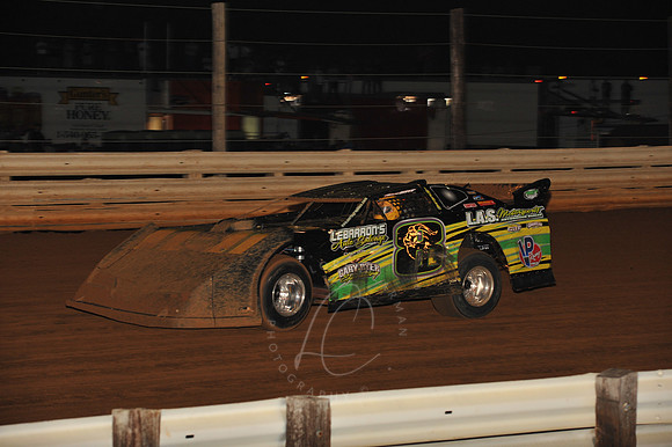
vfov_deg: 9.5
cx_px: 336
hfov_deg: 14.2
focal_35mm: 145
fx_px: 2705
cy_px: 224
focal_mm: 145
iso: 1000
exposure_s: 1/320
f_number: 7.1
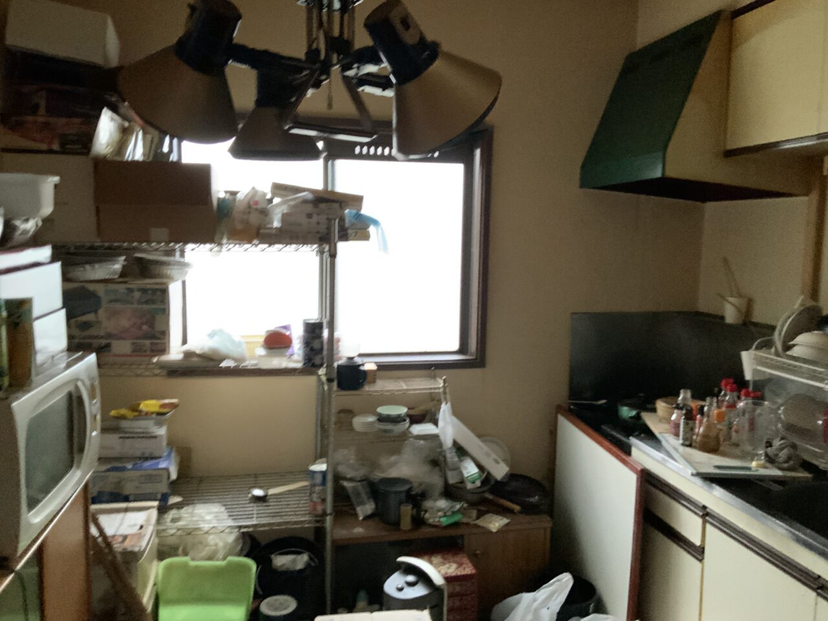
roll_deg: -0.7
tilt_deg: -6.3
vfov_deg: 48.2
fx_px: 694
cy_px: 310
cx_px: 414
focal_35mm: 29
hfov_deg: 61.7
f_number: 1.8
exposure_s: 1/30
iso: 320
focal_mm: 3
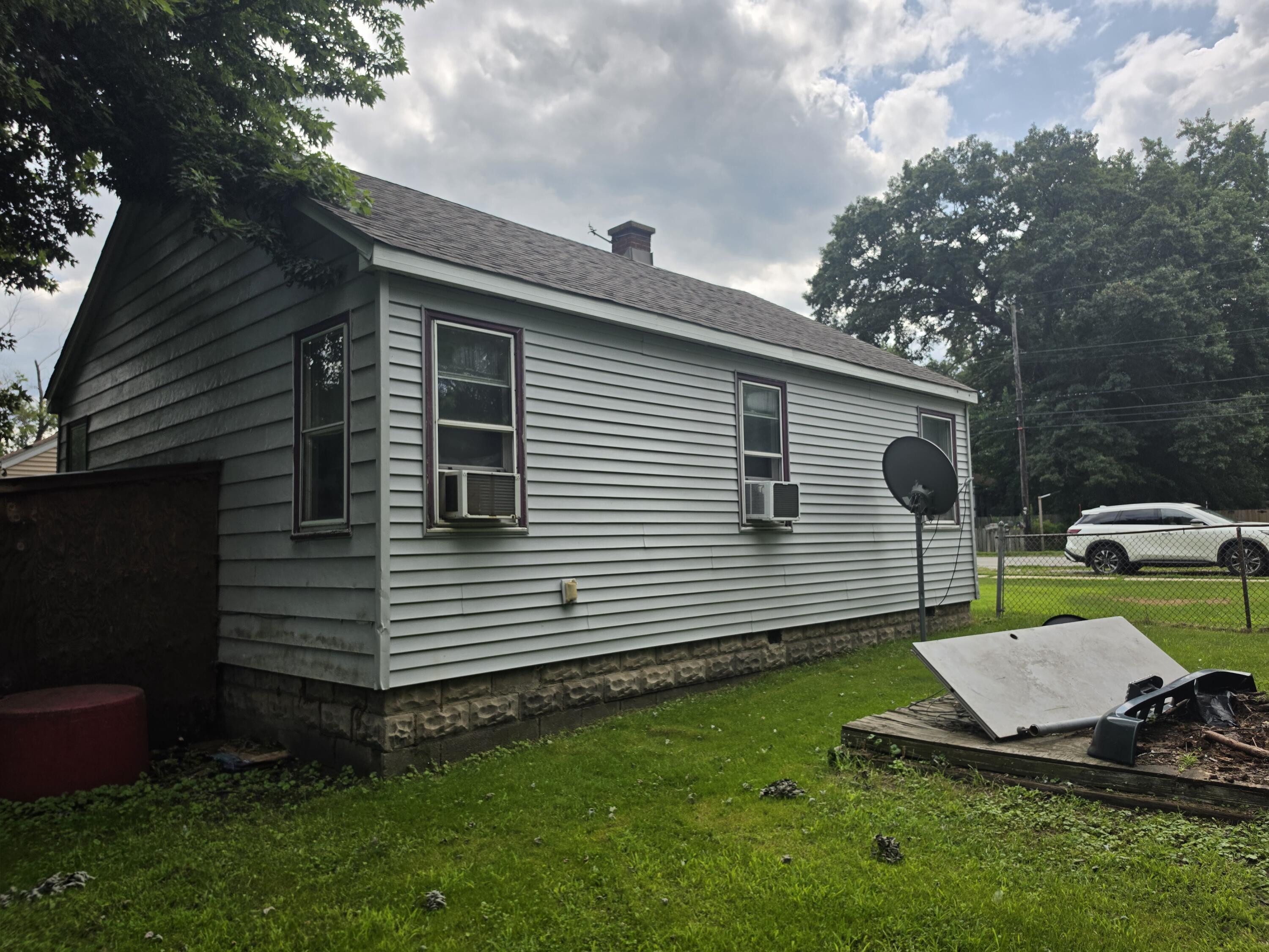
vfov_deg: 58.9
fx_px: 843
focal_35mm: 23
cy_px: 476
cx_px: 634
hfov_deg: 73.9
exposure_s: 1/6147
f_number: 1.4
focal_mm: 6.5
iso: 64
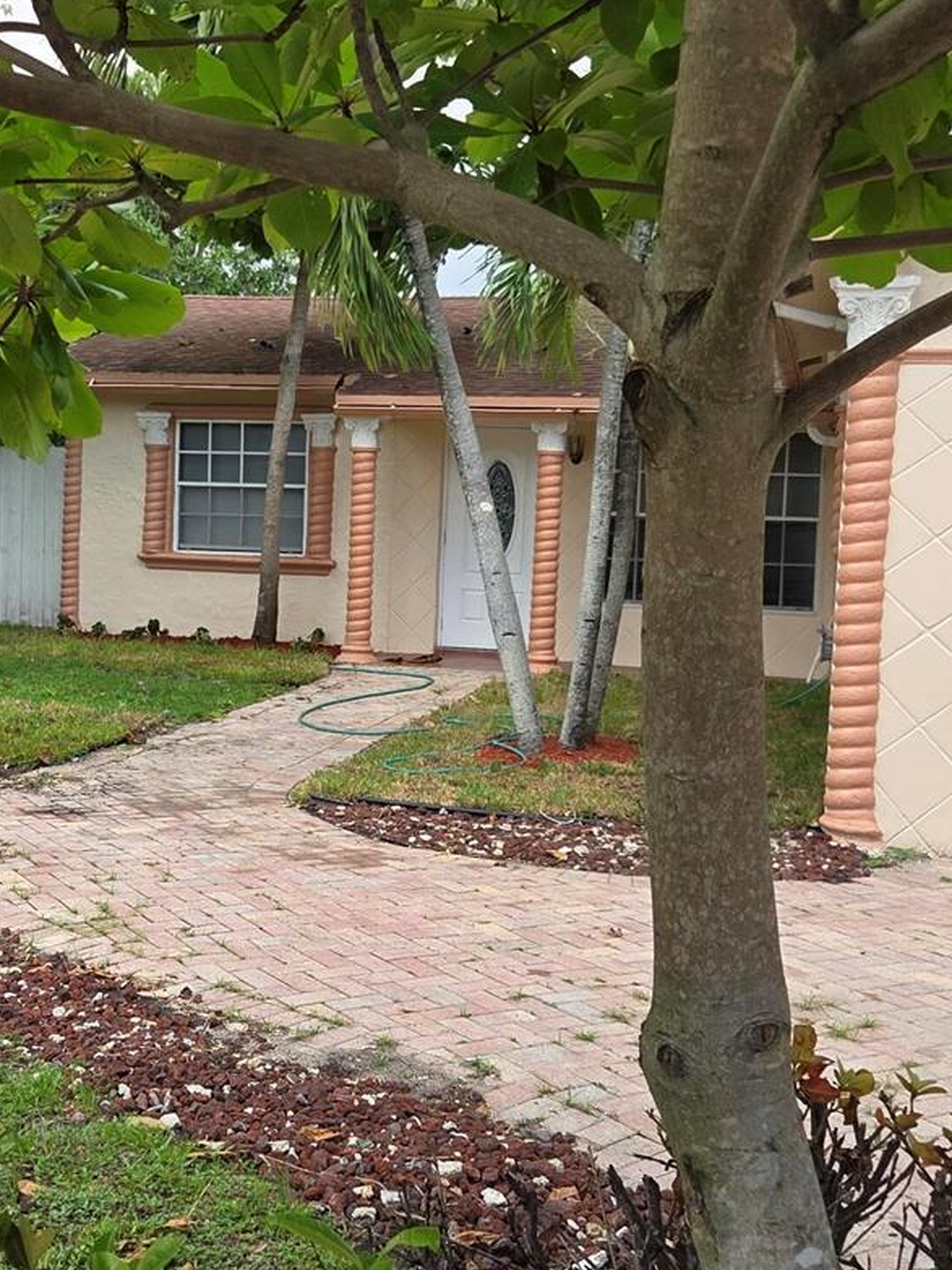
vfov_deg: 40.4
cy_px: 624
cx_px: 316
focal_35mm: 47
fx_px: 1724
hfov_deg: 30.6
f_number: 1.8
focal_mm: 5.4
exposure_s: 1/873
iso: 80
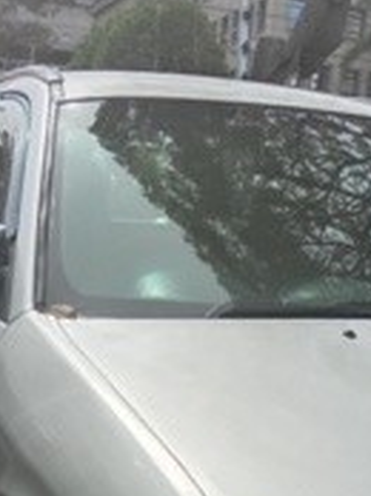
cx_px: 157
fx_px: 960
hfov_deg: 21.9
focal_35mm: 67
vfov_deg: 26.2
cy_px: 576
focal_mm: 3.65
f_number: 2.2
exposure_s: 1/746
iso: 100
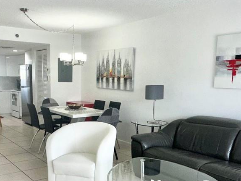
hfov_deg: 47.5
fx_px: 272
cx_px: 95
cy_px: 123
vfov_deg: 36.4
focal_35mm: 39
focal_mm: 2.22
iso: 50
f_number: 2.2
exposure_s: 1/122
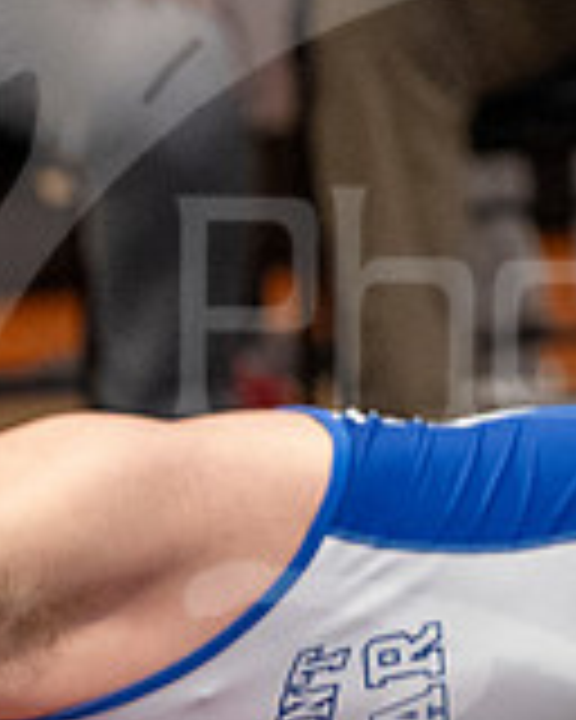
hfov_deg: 1.3
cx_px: 209
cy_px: 1203
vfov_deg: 1.7
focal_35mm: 1148
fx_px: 24463
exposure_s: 1/1000
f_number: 2.8
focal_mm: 190
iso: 3200
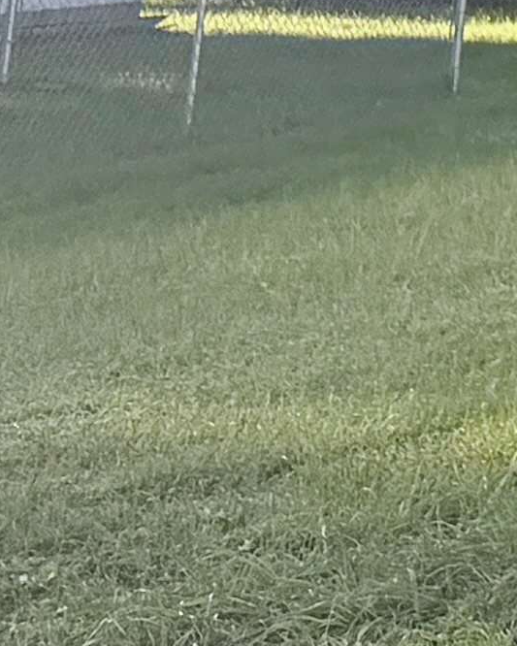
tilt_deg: +9.7
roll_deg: -0.4
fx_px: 3844
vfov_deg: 8.5
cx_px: 2410
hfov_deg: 5.9
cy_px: -1071
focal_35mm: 201
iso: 80
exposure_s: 1/2370
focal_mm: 6.76
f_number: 1.78
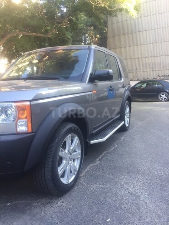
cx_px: 84
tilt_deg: -7.3
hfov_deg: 48.2
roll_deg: -0.1
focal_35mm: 29
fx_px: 189
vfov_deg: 61.7
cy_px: 112
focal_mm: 4.15
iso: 40
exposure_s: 1/50
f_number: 2.2
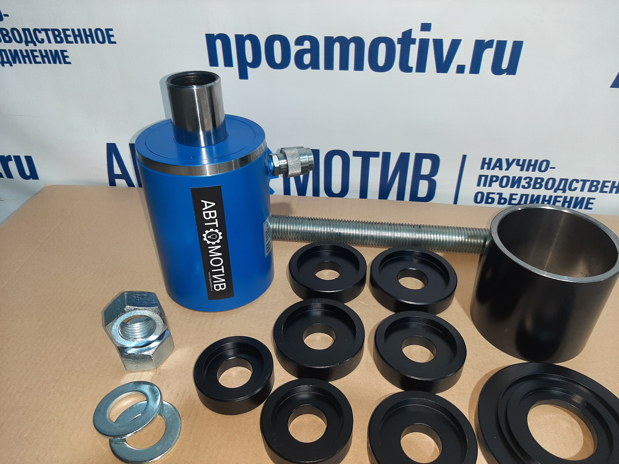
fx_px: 465
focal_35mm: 26
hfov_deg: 67.3
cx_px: 310
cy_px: 232
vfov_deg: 53.1
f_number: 1.7
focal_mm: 3.93
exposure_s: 1/50
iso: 50
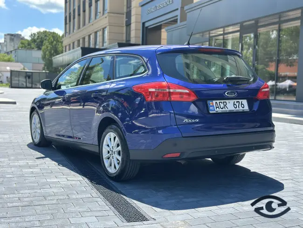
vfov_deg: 30.3
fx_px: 420
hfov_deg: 39.6
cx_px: 152
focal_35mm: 48
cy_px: 114
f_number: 1.78
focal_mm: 6.86
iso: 80
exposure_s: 1/1916
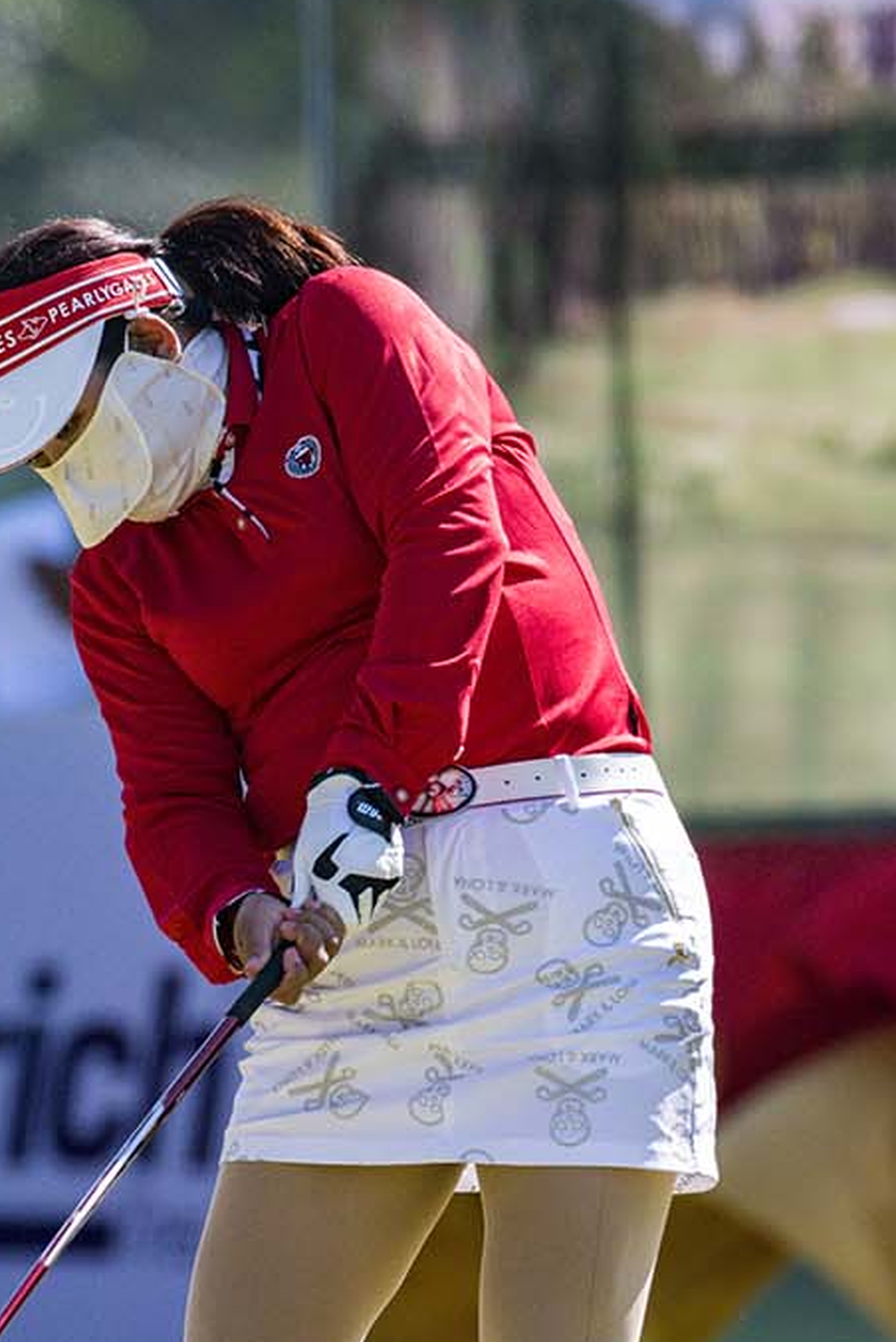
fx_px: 51538
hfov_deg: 1.0
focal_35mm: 1382
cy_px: 860
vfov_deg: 1.5
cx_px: 73
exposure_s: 1/2500
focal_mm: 650
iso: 2000
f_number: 8
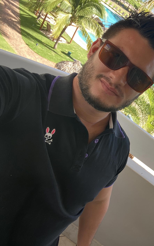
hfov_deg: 34.2
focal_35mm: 33
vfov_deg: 58.1
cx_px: 161
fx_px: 221
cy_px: 123
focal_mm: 2.71
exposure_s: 1/122
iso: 40
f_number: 2.2
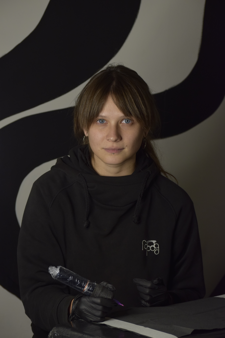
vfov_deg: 20.9
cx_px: 112
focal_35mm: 98
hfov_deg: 14.0
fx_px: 914
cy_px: 169
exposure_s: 1/160
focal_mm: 65
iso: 640
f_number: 5
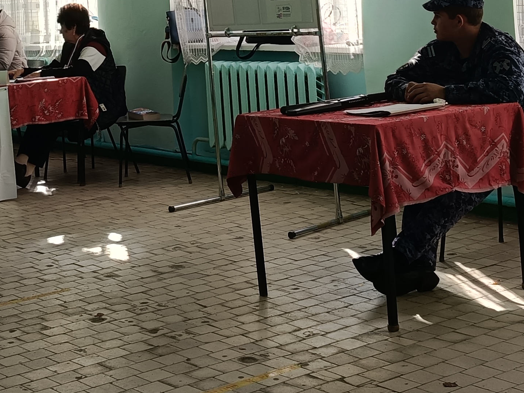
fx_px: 1120
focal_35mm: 74
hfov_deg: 26.2
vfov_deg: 19.0
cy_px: -46
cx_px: 170
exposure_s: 1/200
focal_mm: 4.84
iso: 100
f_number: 1.8
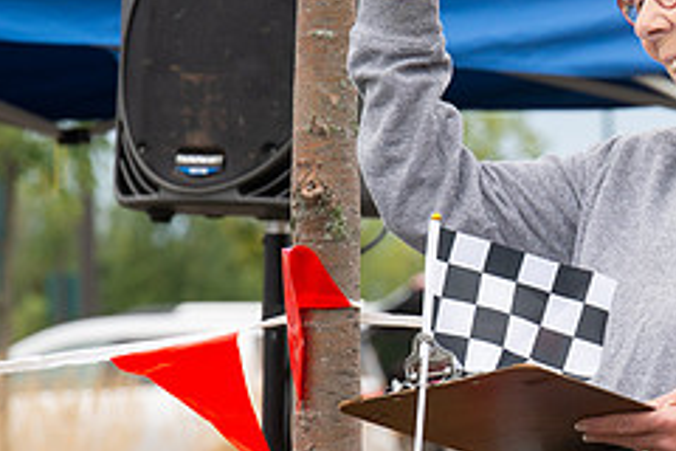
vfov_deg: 2.8
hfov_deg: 4.3
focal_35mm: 483
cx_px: 659
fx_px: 9069
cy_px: 261
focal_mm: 200
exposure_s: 1/200
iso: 640
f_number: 10
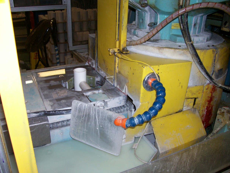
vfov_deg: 41.8
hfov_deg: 54.0
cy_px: 86
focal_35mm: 34
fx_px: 226
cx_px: 115
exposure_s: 1/64
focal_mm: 5.6
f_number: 2.7
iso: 80
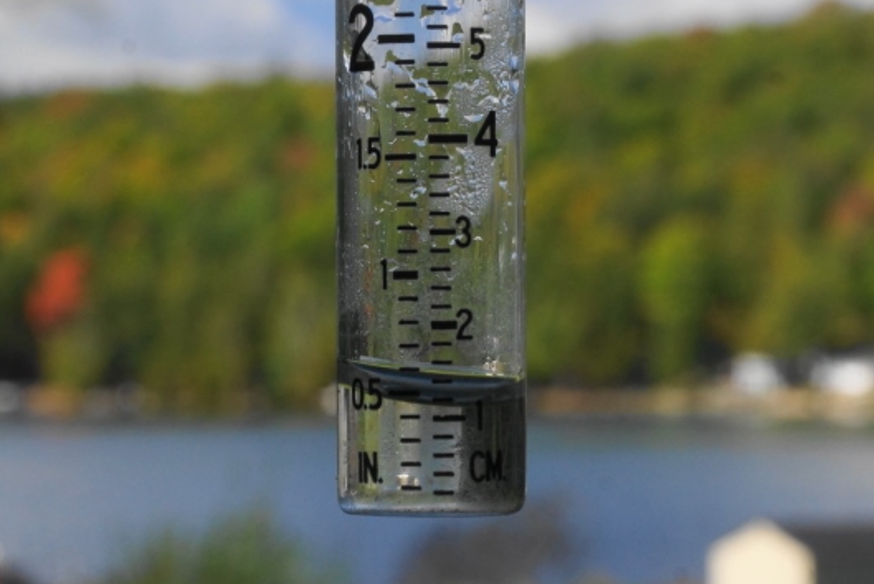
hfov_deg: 12.1
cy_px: 385
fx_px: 4128
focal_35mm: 170
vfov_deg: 8.1
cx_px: 440
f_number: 14
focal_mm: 60
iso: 400
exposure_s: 1/80
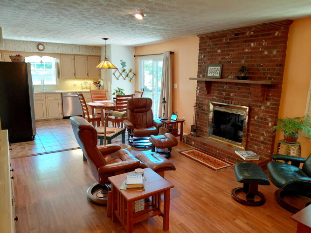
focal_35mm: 25
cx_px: 156
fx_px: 225
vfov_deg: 54.9
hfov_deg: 69.4
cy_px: 116
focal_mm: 4.69
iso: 400
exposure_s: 1/40
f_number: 1.8
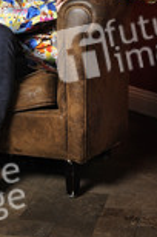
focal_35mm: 99
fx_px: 651
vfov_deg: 19.7
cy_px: -31
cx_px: -8
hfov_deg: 13.5
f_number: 4.5
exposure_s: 1/60
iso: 640
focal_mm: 38
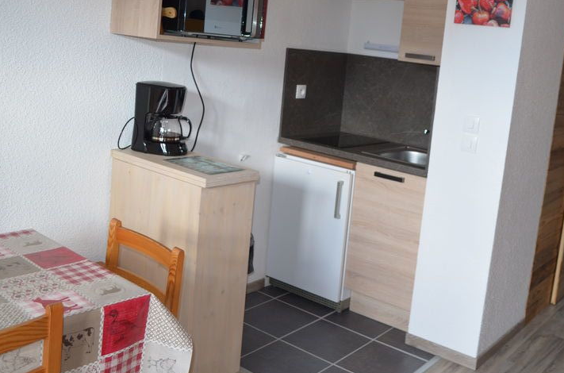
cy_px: 121
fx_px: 594
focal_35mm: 38
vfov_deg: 34.5
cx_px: 369
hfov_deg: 50.0
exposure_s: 1/30
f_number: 3.5
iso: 400
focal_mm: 18
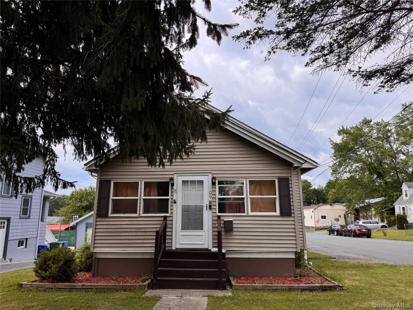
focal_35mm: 24
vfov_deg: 56.8
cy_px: 155
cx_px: 206
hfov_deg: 71.6
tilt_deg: +11.9
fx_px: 286
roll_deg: +0.4
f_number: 1.78
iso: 80
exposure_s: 1/2331
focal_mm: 6.76
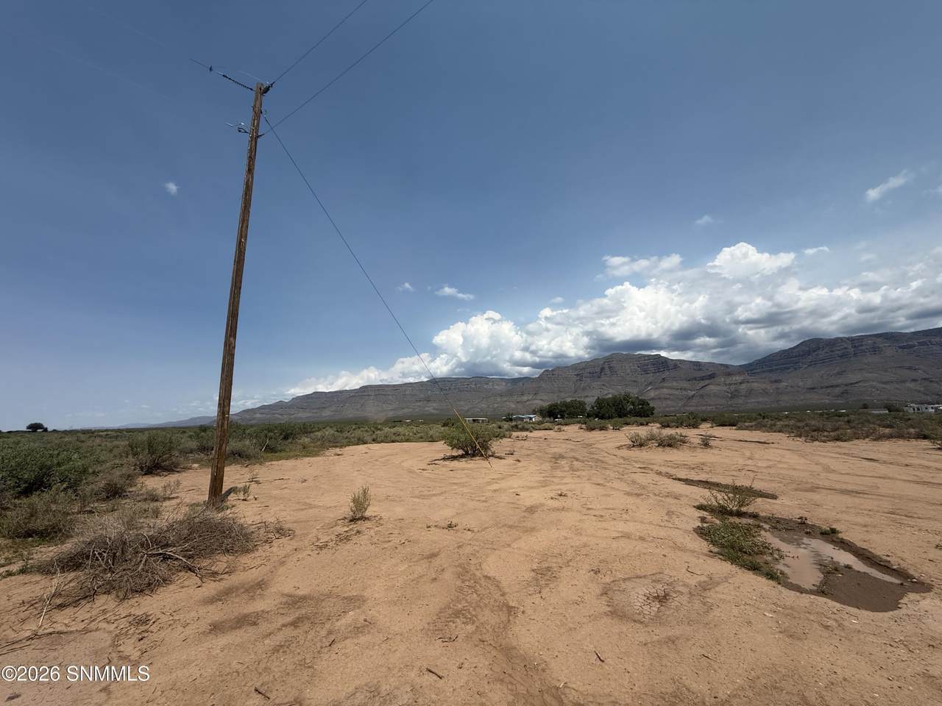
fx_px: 381
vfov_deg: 85.7
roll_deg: +0.9
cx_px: 471
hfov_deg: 102.1
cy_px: 353
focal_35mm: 14
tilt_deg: +10.4
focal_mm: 2.22
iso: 64
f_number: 2.2
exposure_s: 1/6173
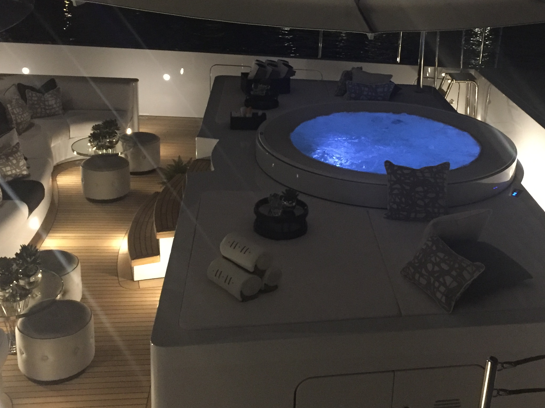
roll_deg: -2.4
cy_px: 121
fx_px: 724
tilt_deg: -17.7
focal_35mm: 46
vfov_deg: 31.2
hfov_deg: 41.2
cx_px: 306
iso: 400
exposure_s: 1/17
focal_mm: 4.15
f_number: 2.2
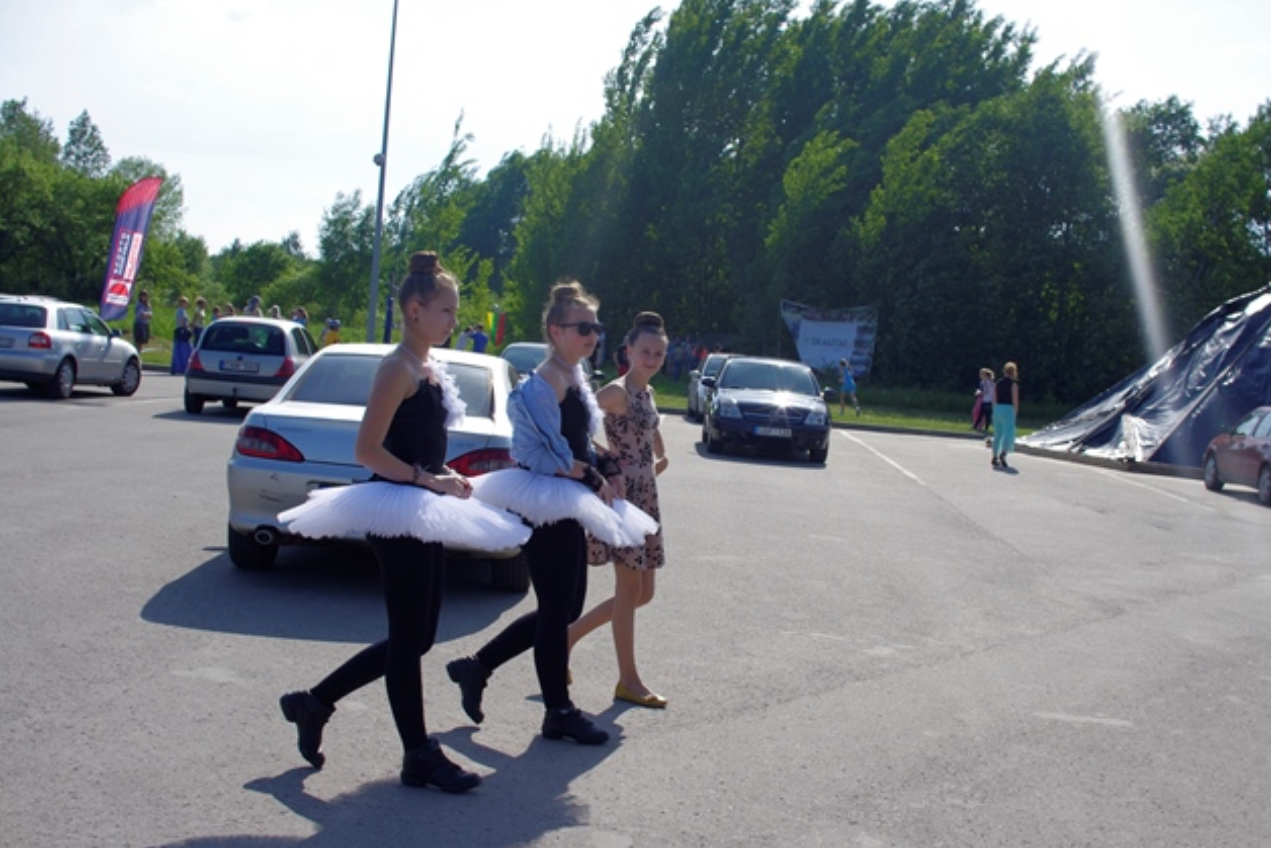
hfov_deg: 42.7
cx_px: 649
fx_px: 1624
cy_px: 428
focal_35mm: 46
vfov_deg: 29.3
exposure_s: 1/800
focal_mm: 30
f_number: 7.1
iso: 200
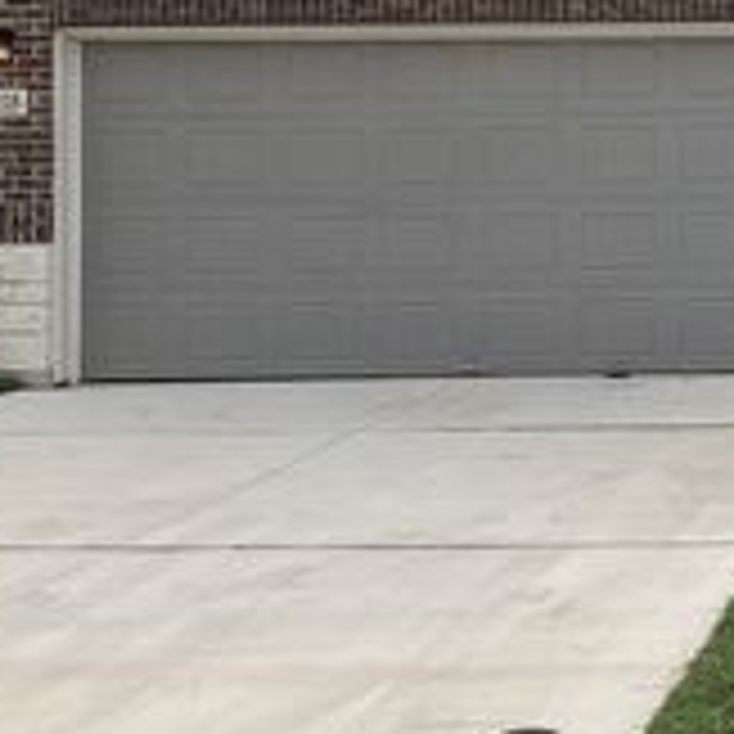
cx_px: 1058
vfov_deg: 20.4
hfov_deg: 18.6
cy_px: 155
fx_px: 2015
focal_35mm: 84
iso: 25
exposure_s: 1/1199
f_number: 2.4
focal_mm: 3.3
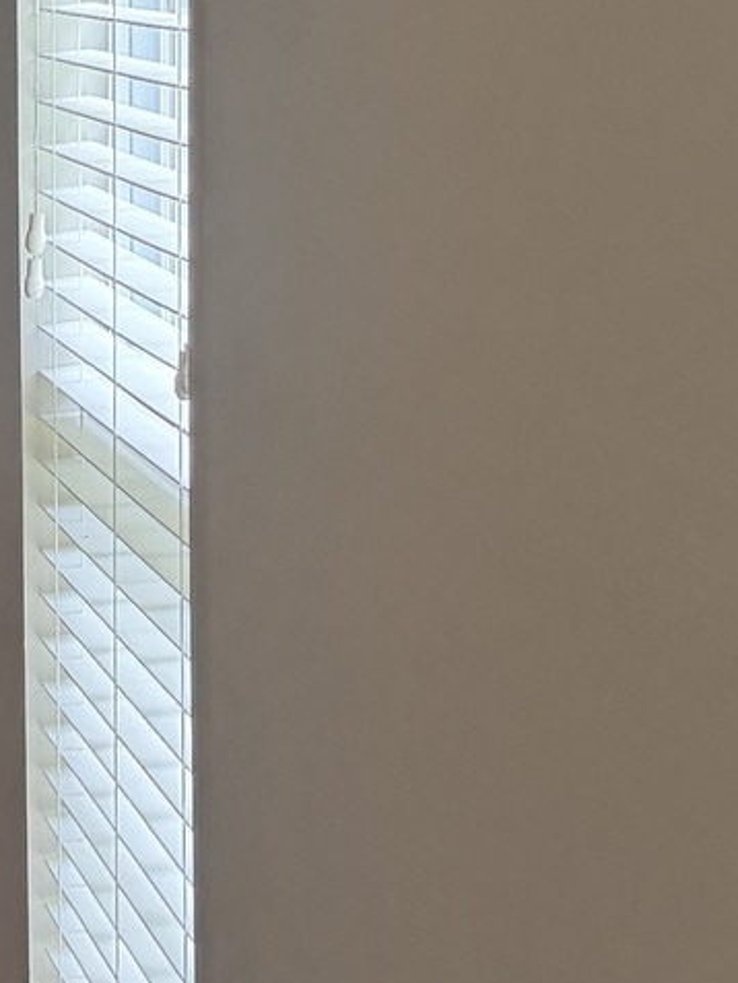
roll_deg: -0.8
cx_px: -348
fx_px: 3296
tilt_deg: -8.3
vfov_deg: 16.9
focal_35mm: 116
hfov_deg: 12.2
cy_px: 272
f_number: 1.78
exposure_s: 1/120
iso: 250
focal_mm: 6.76
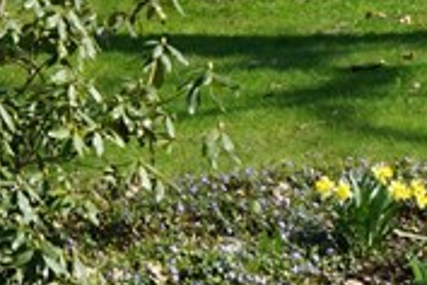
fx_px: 3594
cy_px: -249
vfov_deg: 4.5
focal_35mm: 303
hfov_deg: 6.7
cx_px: -133
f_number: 10
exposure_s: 1/100
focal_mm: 33
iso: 100
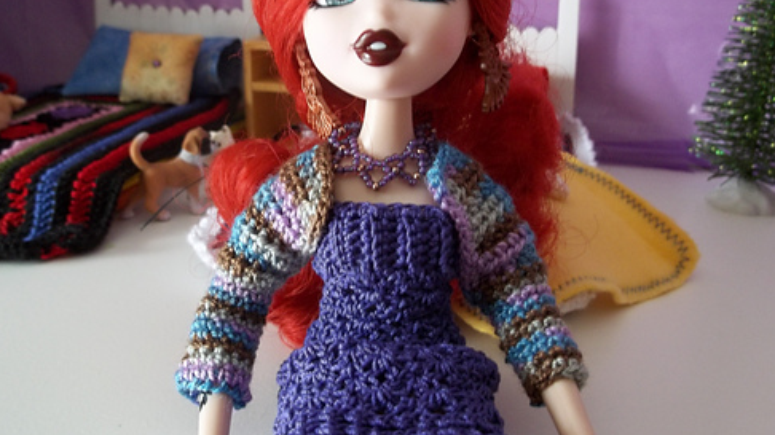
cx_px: 380
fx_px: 760
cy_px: 176
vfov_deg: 31.9
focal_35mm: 37
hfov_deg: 54.0
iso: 160
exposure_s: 1/10
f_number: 3.3
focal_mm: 5.9
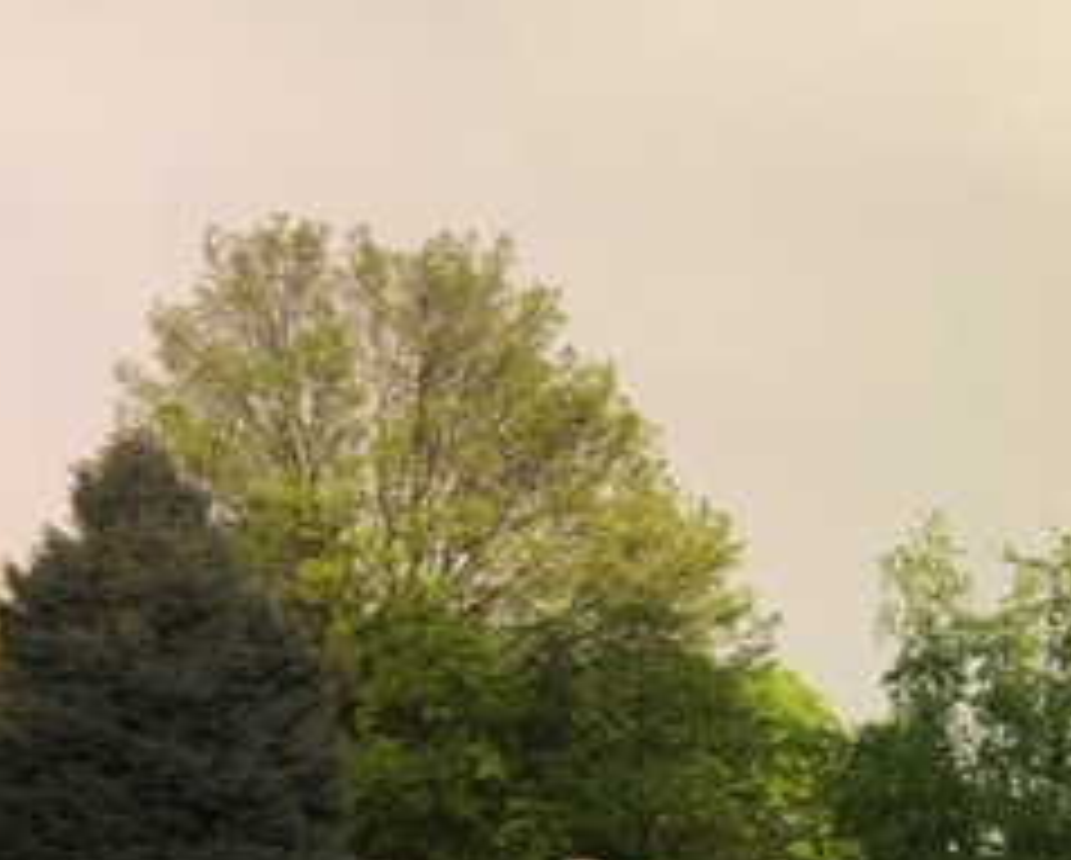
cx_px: -292
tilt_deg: +19.9
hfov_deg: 22.6
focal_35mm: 76
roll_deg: +0.3
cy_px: 383
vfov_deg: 20.2
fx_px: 2412
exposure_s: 1/30
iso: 25
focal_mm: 4.15
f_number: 2.2
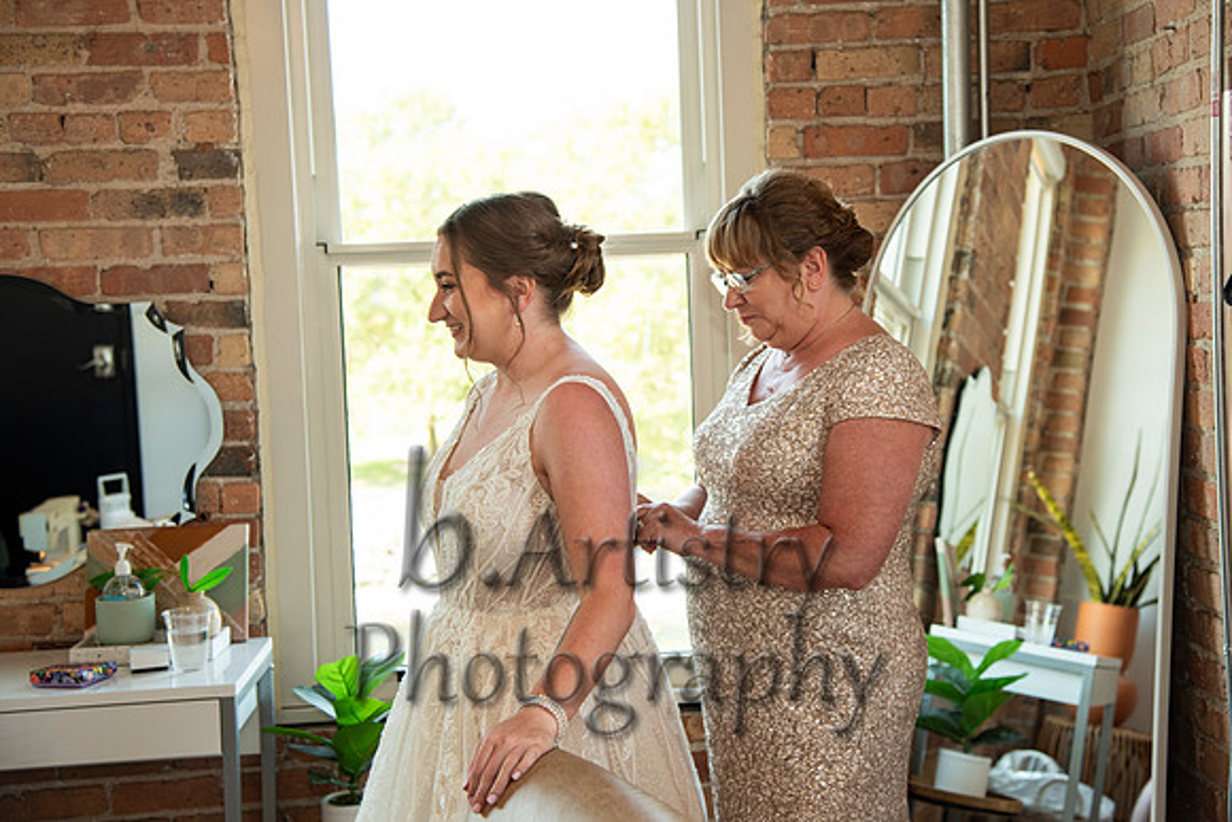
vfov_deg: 23.6
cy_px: 399
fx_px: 1967
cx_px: 634
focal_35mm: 57
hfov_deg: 34.8
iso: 400
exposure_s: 1/125
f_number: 4
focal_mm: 55
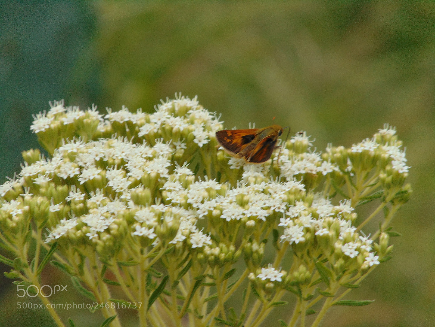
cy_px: 164
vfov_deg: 1.7
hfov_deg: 2.3
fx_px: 11008
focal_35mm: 876
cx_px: 218
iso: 80
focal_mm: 157.1
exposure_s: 1/160
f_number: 15.3
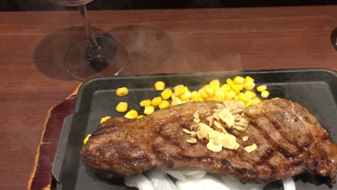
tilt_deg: -50.3
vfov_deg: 31.2
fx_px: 340
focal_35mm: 38
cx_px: 199
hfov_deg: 52.5
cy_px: 91
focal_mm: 4.15
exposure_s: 1/30
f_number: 2.2
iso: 50
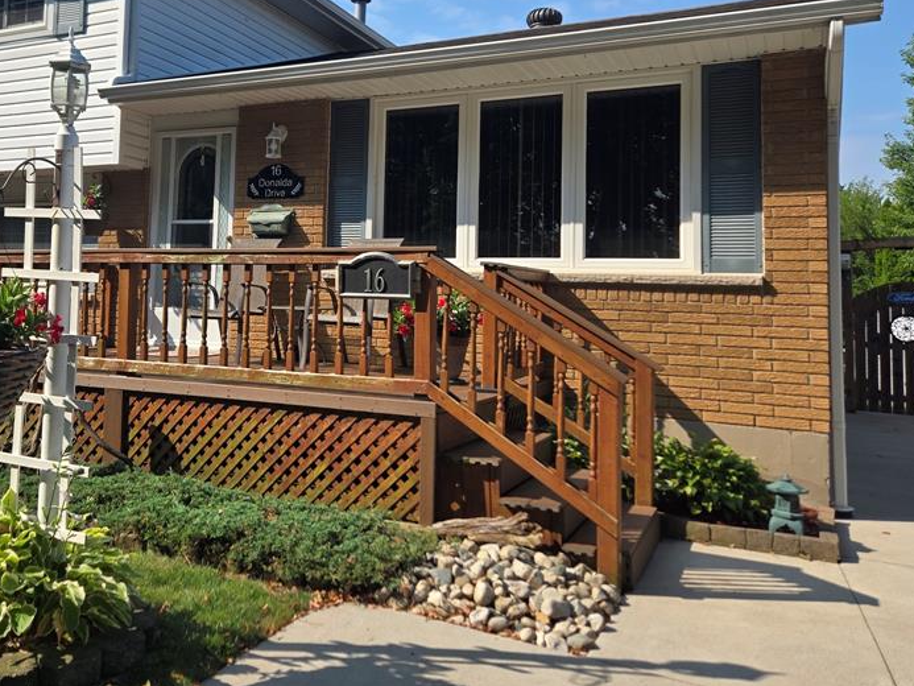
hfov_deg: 52.3
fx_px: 898
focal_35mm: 34
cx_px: 268
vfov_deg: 41.4
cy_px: 247
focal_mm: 5.4
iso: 25
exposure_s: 1/1465
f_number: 1.8
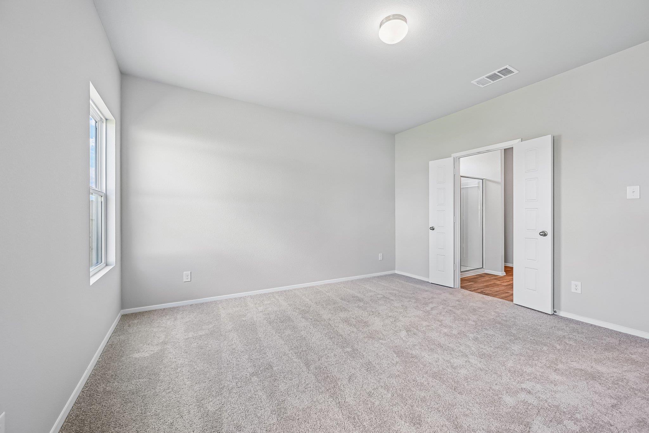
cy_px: 216
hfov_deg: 104.3
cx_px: 324
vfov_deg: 81.2
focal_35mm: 14
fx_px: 252
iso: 280
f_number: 8
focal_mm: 14
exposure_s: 1/15
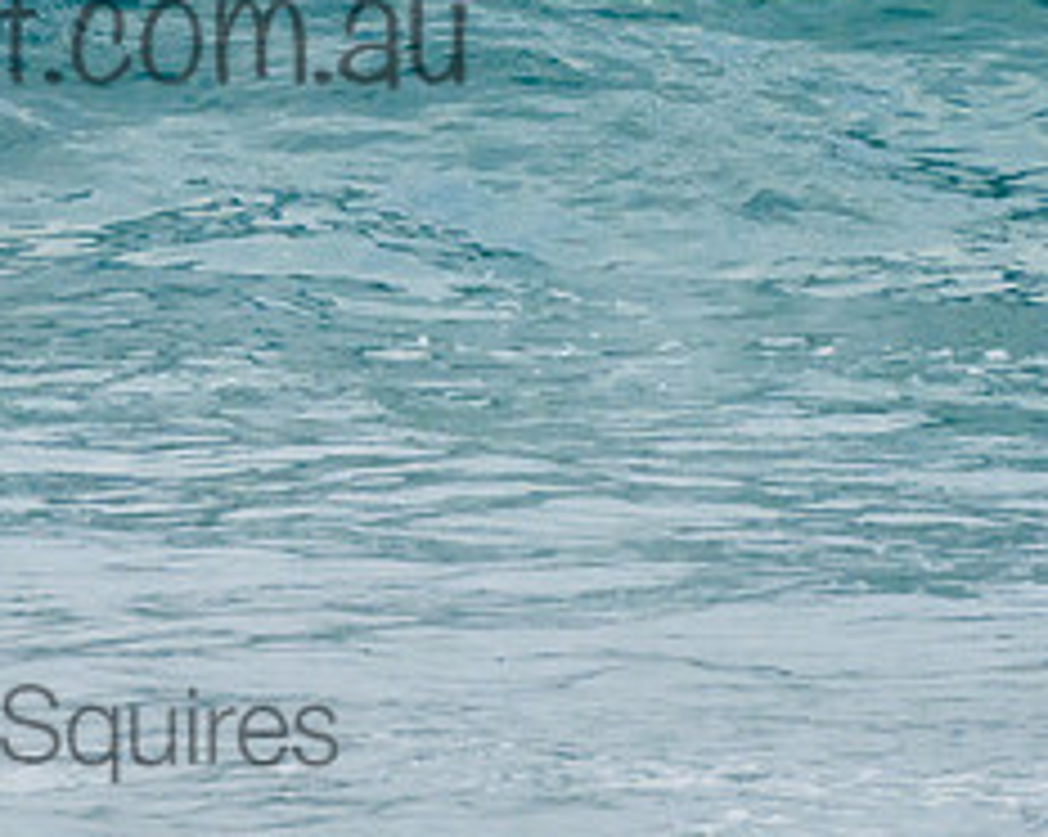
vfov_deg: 1.2
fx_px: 39854
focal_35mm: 1286
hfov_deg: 1.5
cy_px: -101
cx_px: 472
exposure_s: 1/1250
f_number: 5.6
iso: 500
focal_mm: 400
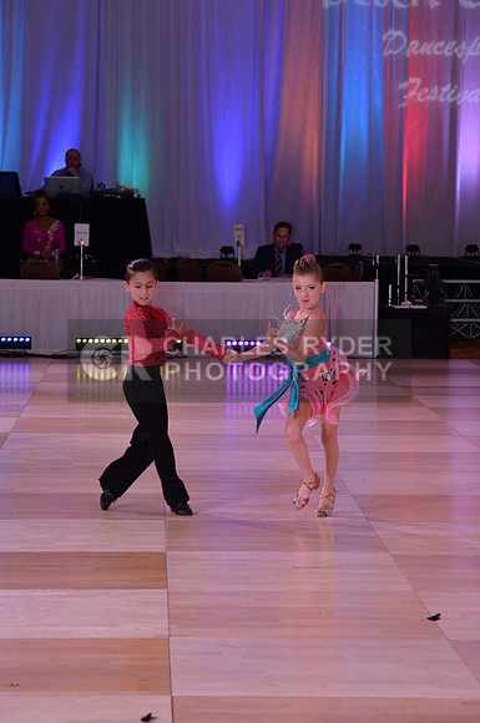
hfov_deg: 11.8
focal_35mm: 116
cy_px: 362
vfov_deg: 17.7
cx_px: 240
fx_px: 2327
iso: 2000
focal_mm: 116
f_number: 8
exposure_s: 1/250
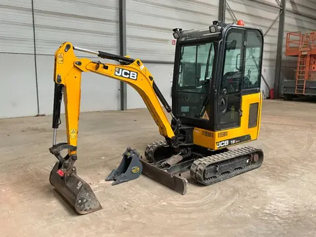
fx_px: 265
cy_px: 118
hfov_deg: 61.7
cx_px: 158
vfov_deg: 48.2
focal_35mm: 29
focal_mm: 3
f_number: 1.8
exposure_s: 1/64
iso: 64
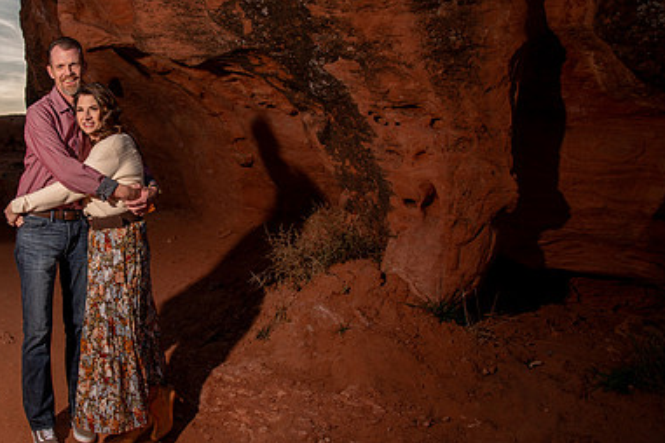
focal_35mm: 40
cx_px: 174
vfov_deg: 33.4
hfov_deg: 46.9
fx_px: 739
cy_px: 194
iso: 250
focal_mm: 24
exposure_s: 1/250
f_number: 8
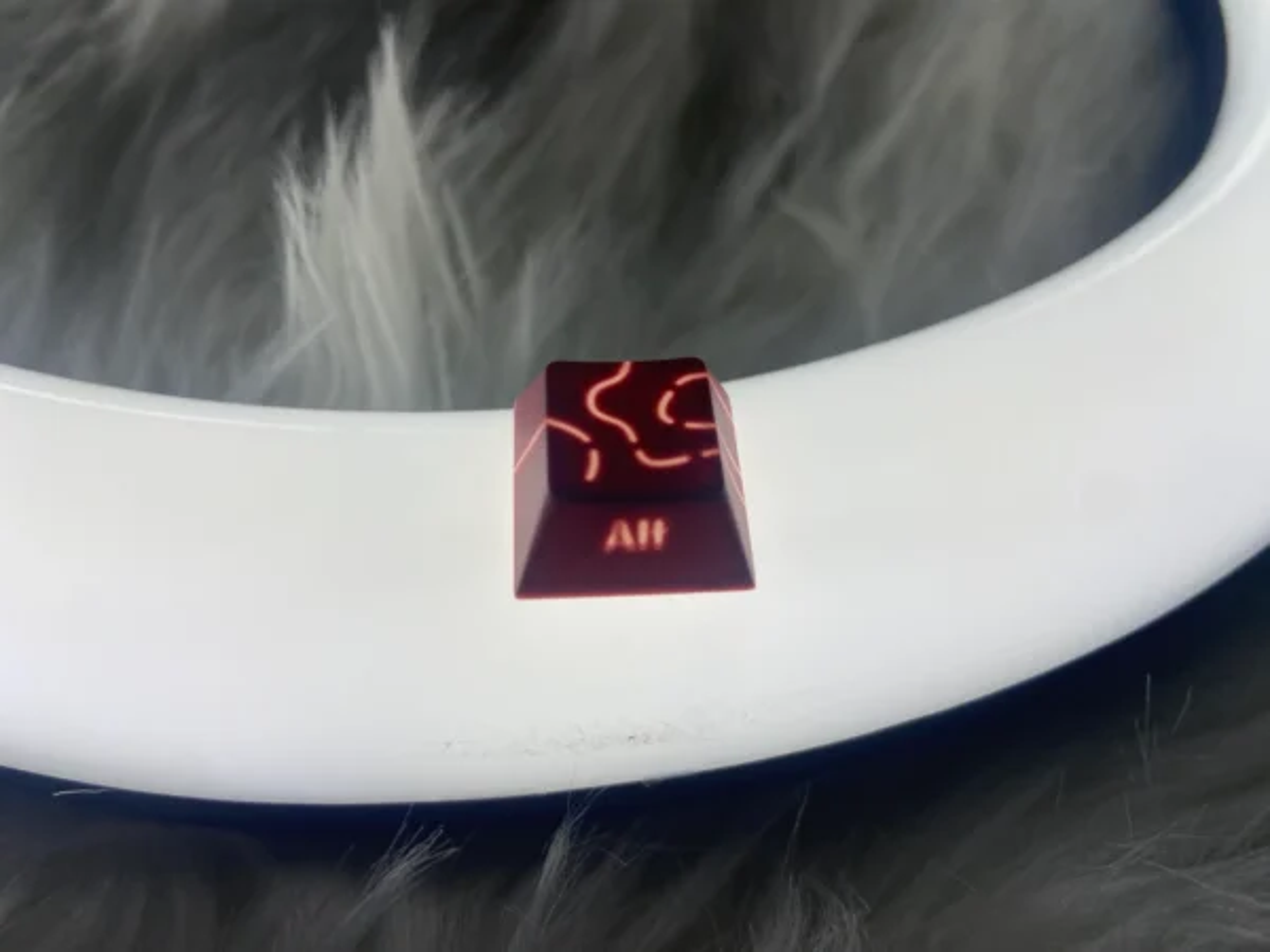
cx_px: 635
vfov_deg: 54.9
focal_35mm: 25
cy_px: 476
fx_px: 917
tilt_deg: -56.3
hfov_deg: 69.4
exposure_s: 1/423
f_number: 1.8
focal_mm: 4.25
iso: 32
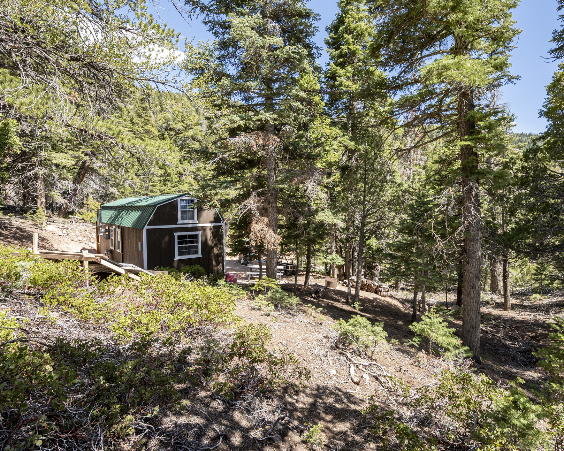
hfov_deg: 83.2
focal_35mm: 19
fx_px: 317
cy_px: 224
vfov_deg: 70.8
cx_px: 297
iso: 320
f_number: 8
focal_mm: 16
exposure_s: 1/320
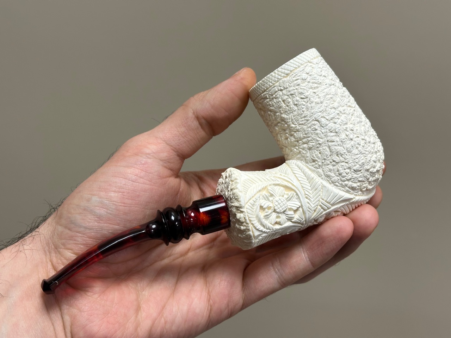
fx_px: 625
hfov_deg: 39.7
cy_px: 169
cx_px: 226
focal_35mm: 48
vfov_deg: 30.3
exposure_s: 1/121
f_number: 1.78
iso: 80
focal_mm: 6.86
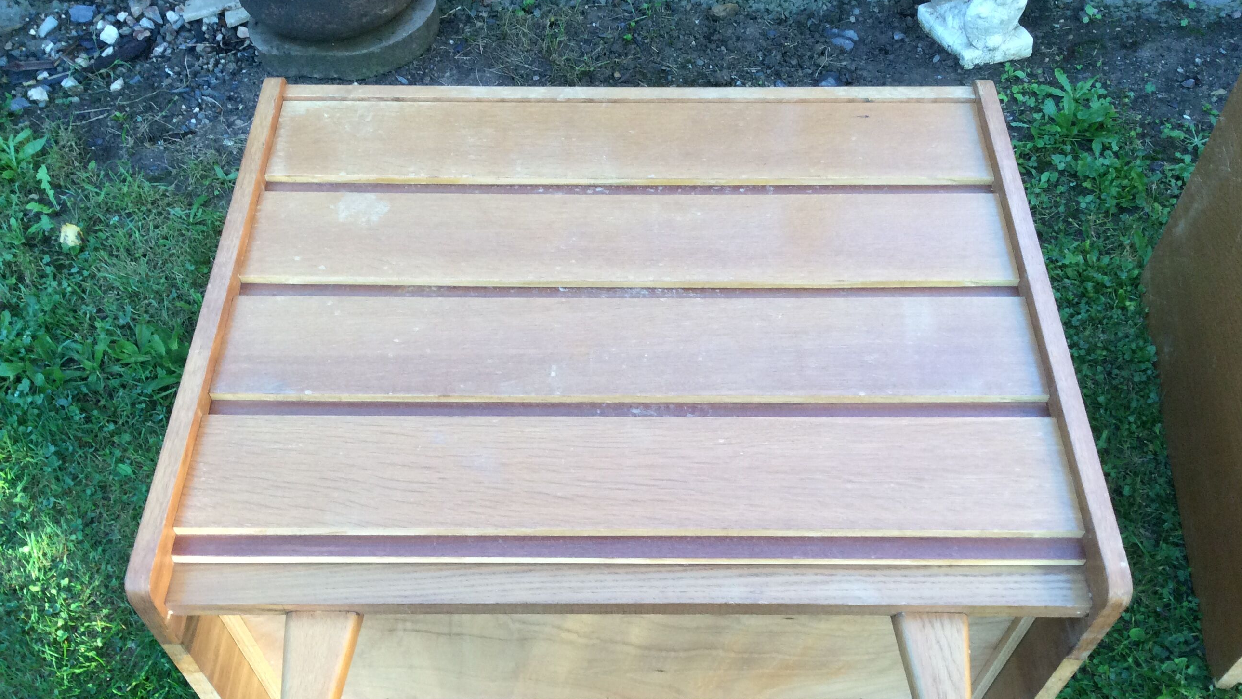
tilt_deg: -55.0
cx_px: 623
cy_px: 461
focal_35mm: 35
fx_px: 1153
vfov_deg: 33.4
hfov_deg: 56.6
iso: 64
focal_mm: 3.3
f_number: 2.4
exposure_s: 1/100
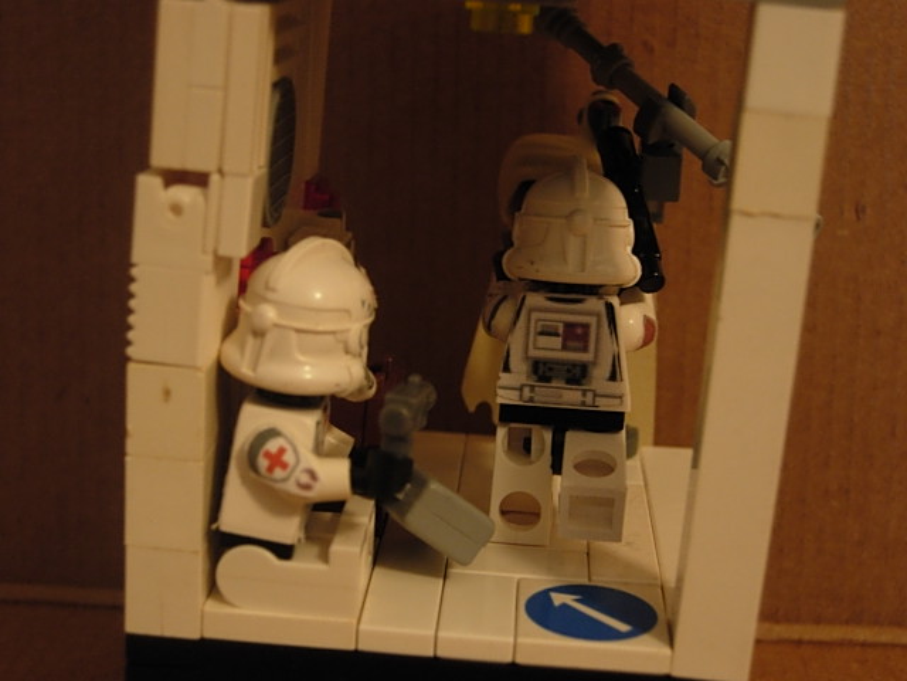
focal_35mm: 62
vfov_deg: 23.7
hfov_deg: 31.2
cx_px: 454
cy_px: 340
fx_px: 1625
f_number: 3.5
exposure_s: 1/4
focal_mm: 12.9
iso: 183
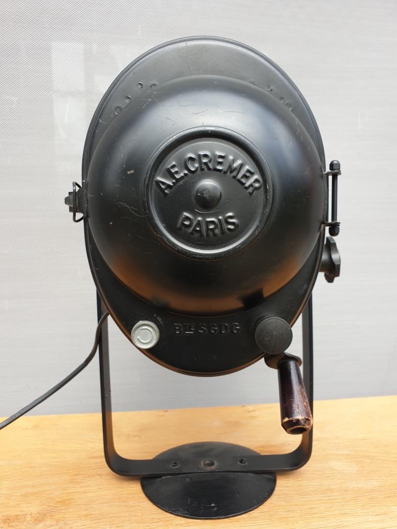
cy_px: 264
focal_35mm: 26
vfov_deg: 67.3
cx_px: 198
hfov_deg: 53.1
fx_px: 398
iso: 50
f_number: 2.4
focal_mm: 4.3
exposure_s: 1/231
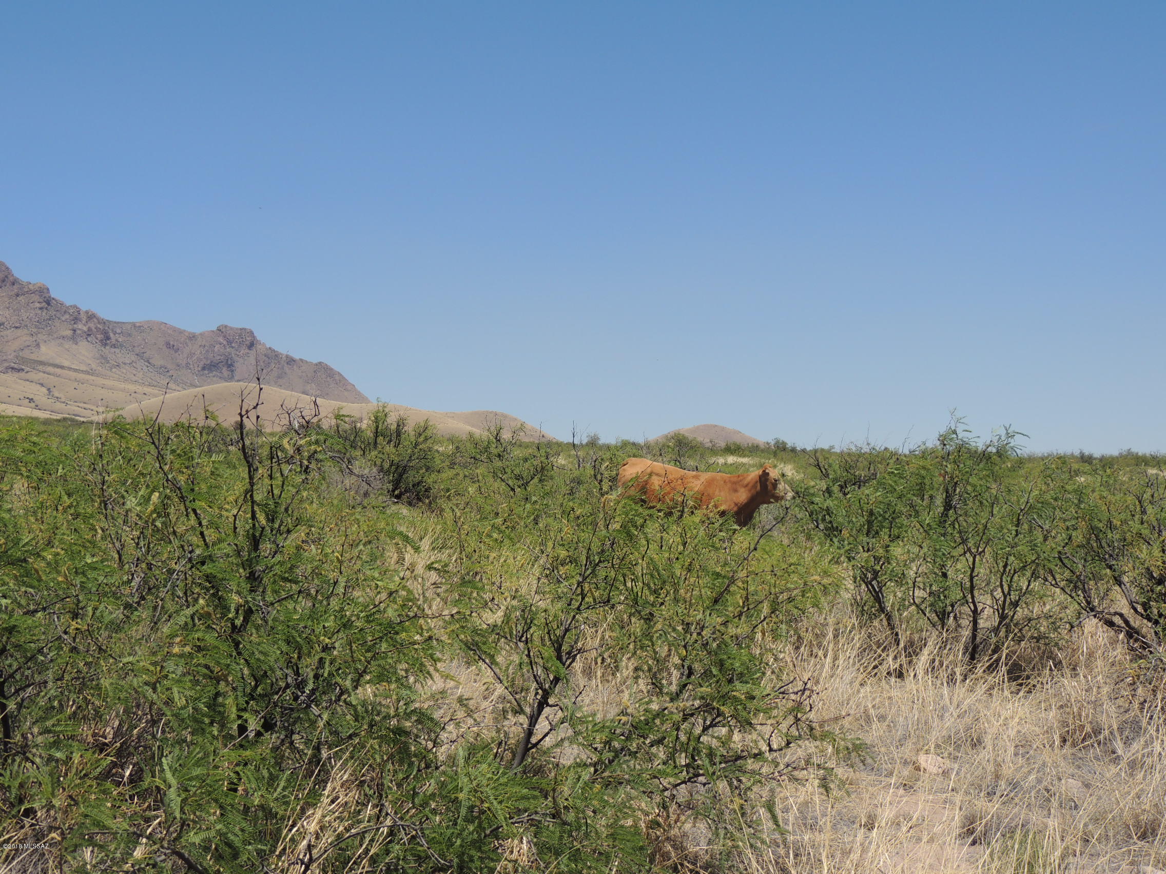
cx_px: 583
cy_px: 437
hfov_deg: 40.4
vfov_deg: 30.9
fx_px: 1583
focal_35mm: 47
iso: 100
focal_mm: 8.3
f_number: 3.5
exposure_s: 1/1600
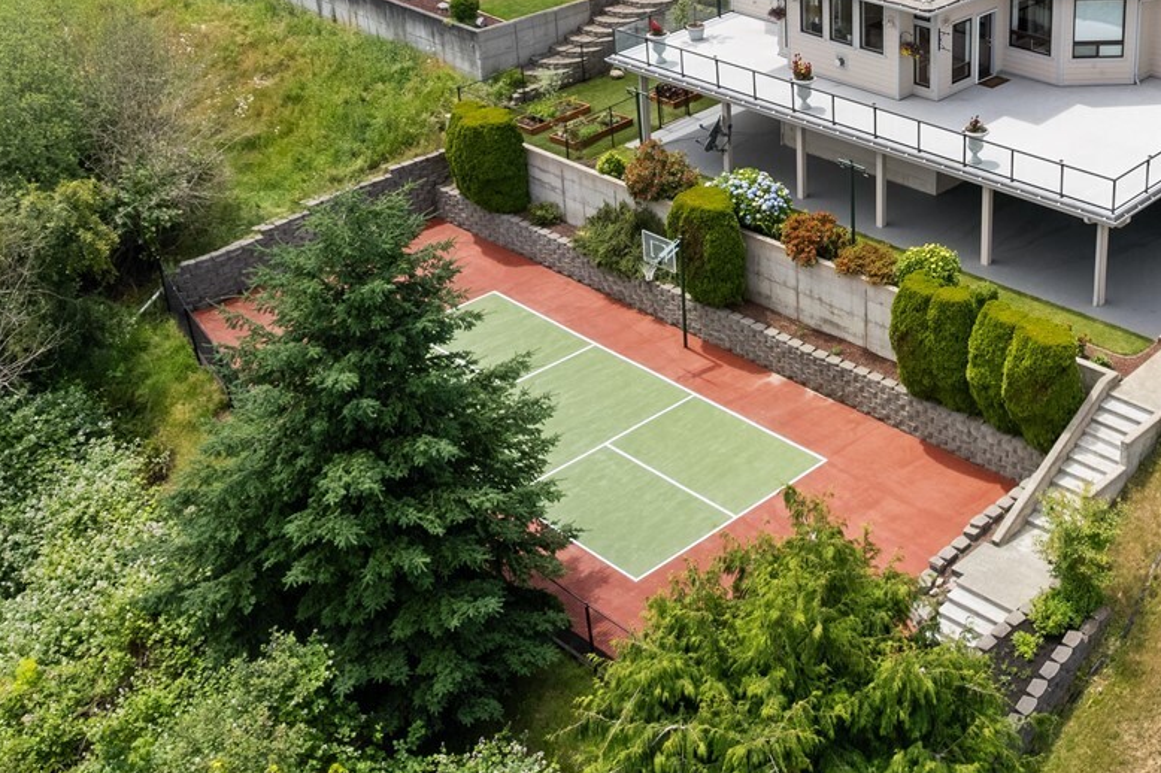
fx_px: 1547
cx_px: 877
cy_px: 66
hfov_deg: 39.9
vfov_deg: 27.0
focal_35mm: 48
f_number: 2.8
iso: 100
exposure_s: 1/1500
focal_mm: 8.38
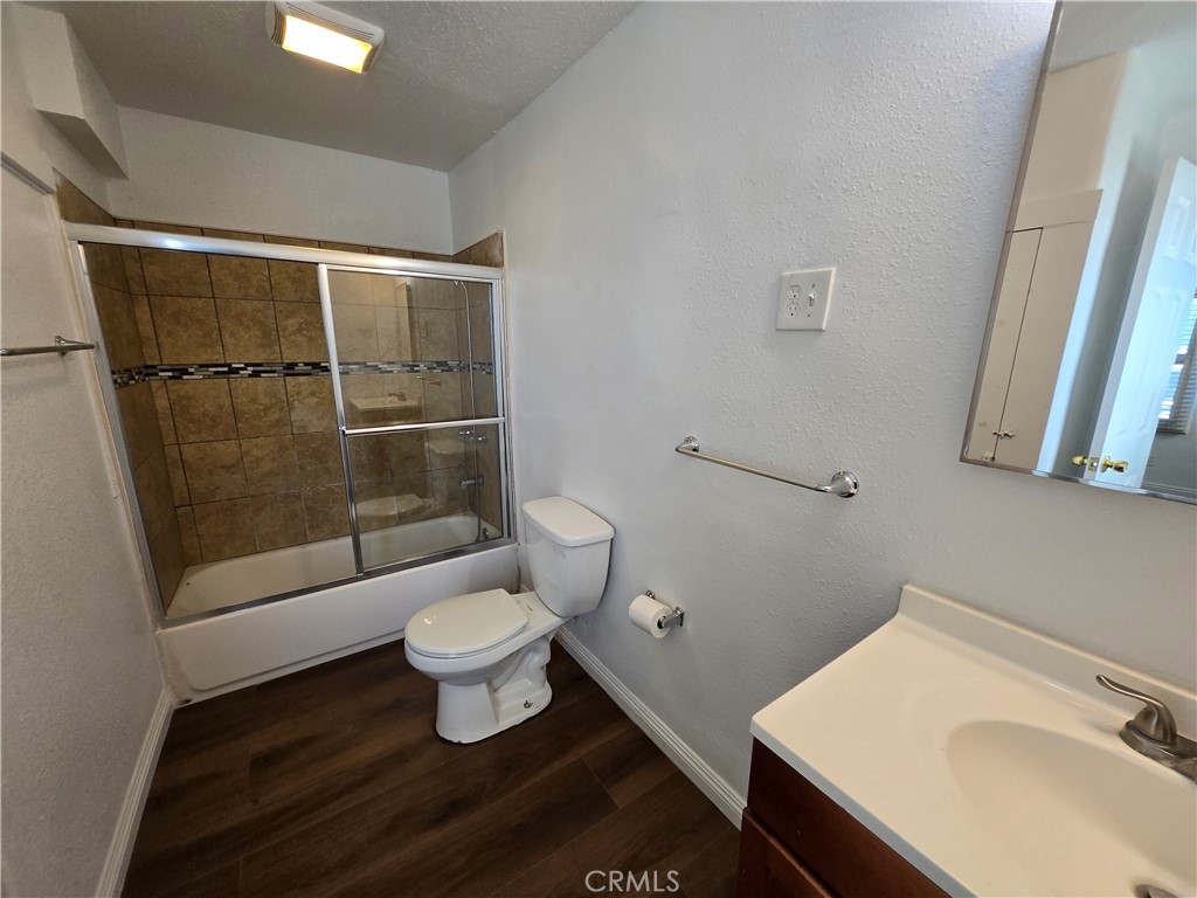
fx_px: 450
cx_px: 598
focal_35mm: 13
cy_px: 449
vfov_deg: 89.9
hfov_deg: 106.2
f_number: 2.2
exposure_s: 1/60
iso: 50
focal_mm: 1.7
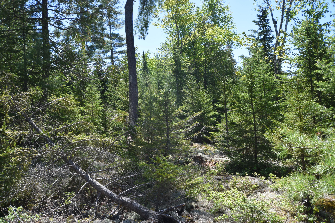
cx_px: 168
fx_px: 335
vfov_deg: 36.9
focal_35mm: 36
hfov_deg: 53.1
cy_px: 112
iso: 320
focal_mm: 24
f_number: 8
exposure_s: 1/250
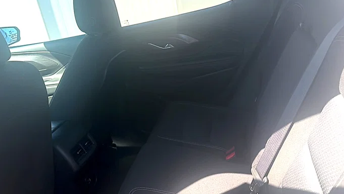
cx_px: 169
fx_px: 255
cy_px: 92
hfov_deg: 67.9
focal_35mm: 28
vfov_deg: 41.5
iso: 100
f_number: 1.78
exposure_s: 1/708
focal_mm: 6.76
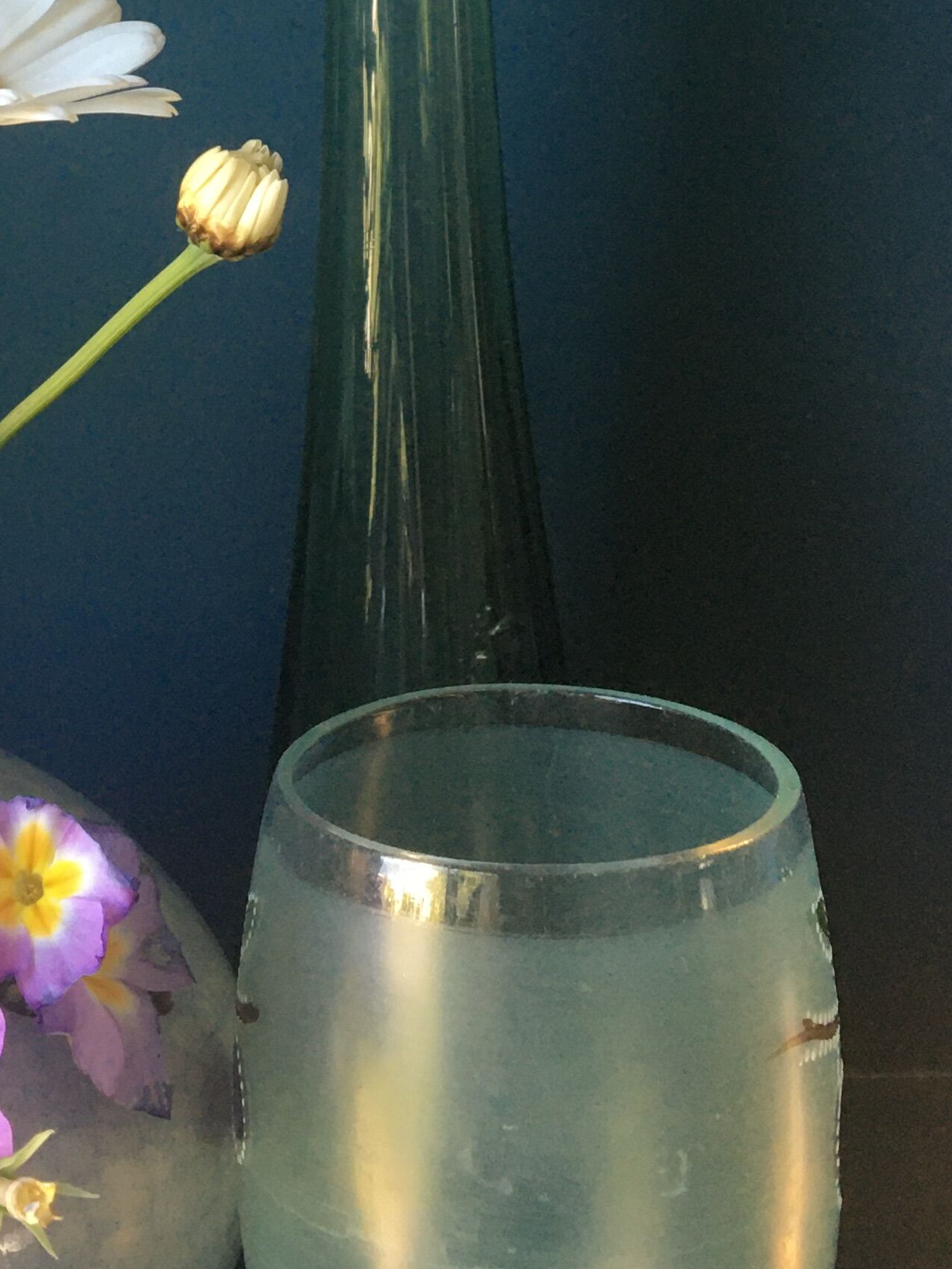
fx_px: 2530
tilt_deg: -5.8
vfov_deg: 27.1
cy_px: 99
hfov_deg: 21.1
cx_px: 215
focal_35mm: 69
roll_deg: +1.3
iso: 64
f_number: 2.2
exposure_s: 1/33
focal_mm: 4.15
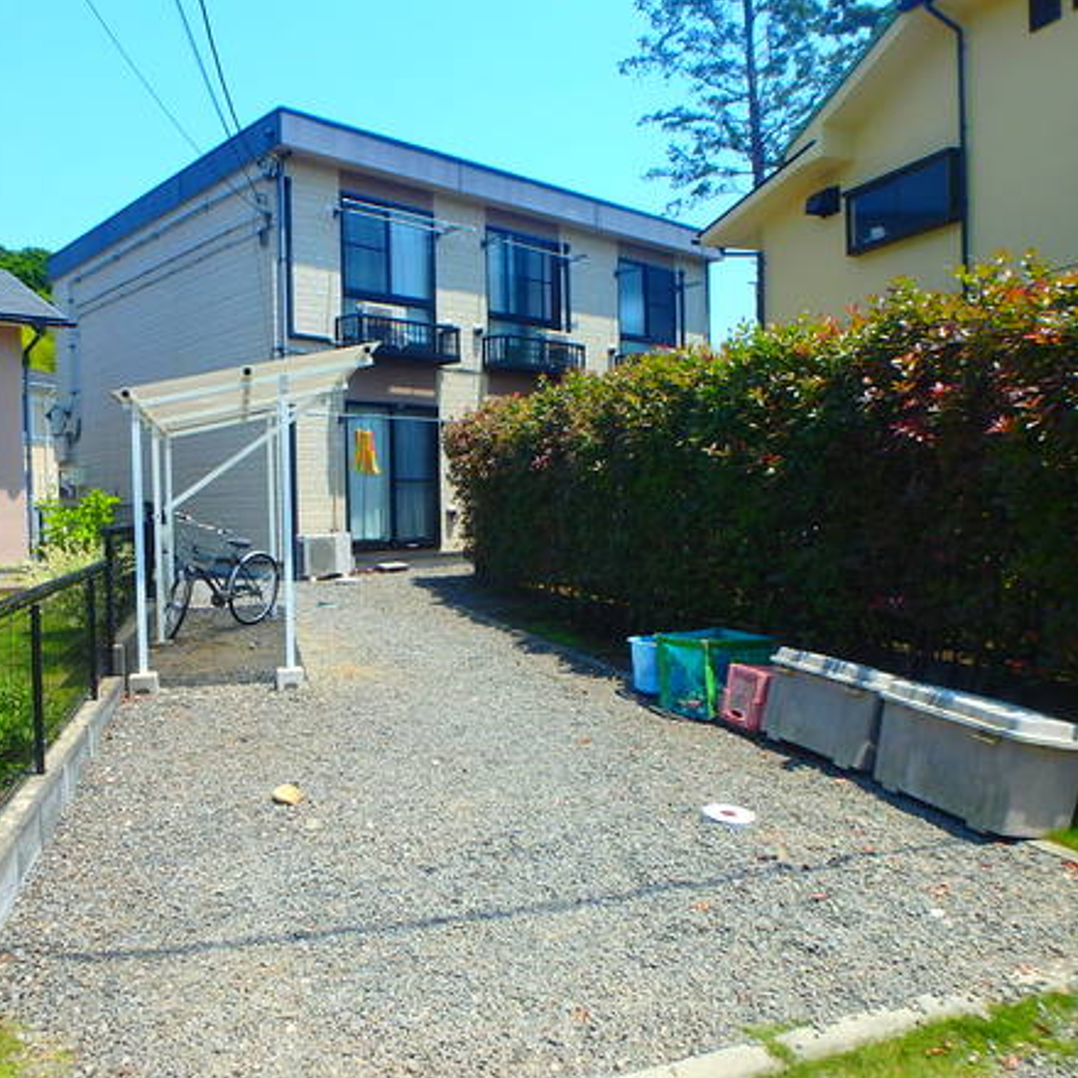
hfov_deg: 58.6
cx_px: 434
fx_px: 951
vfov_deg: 59.0
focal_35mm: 27
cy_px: 568
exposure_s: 1/800
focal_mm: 3.7
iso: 125
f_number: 3.5
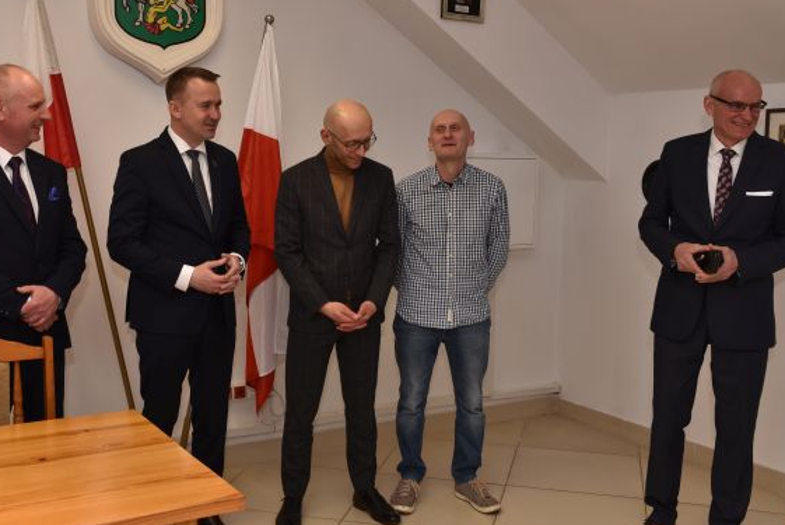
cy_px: 245
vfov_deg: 30.6
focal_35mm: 44
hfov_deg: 44.4
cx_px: 351
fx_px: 960
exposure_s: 1/100
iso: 640
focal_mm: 38
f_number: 11
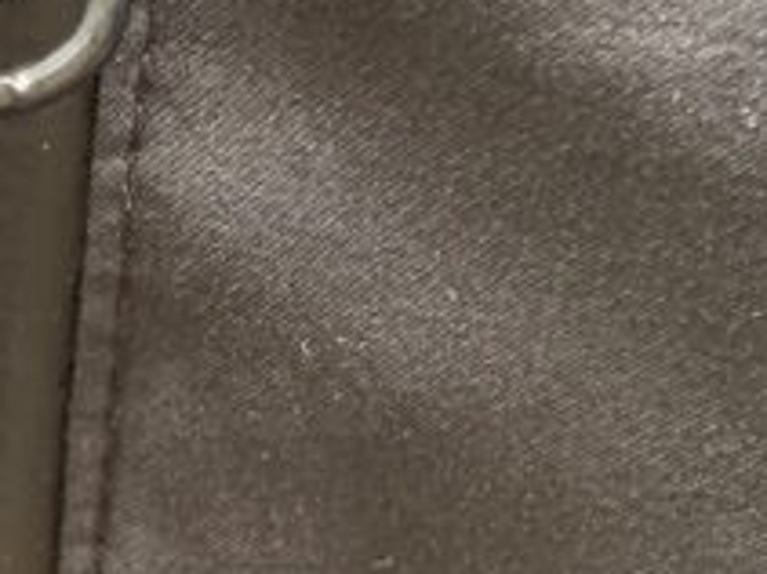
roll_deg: +2.5
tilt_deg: -3.5
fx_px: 2790
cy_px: 440
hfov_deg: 15.3
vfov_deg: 11.7
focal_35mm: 126
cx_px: -58
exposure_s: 1/60
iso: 200
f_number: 1.8
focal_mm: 4.25
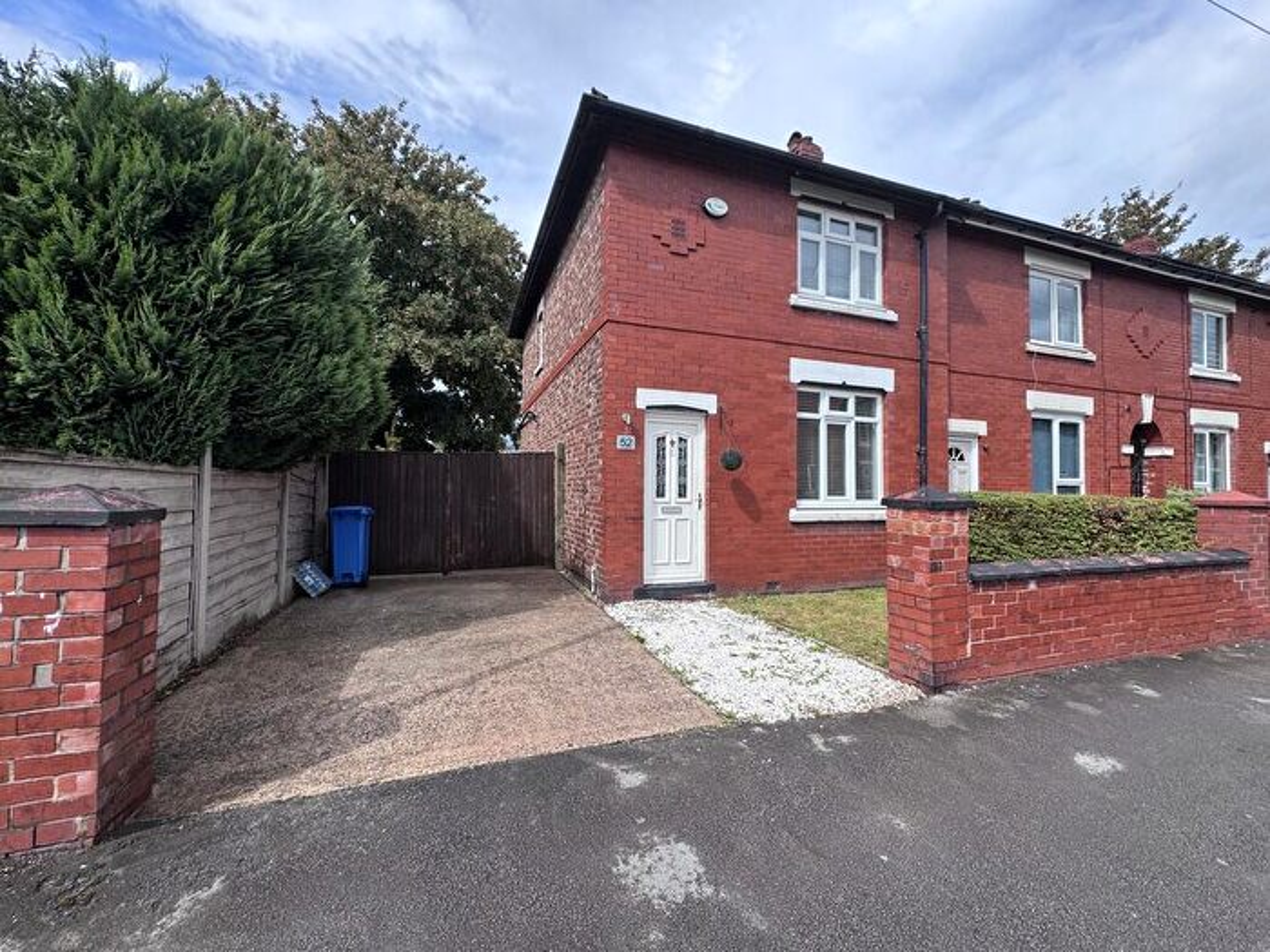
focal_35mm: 14
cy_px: 476
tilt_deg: +1.0
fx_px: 514
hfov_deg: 102.1
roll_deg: -0.6
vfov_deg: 85.7
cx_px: 635
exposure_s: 1/1370
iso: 50
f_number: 2.2
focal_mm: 2.22
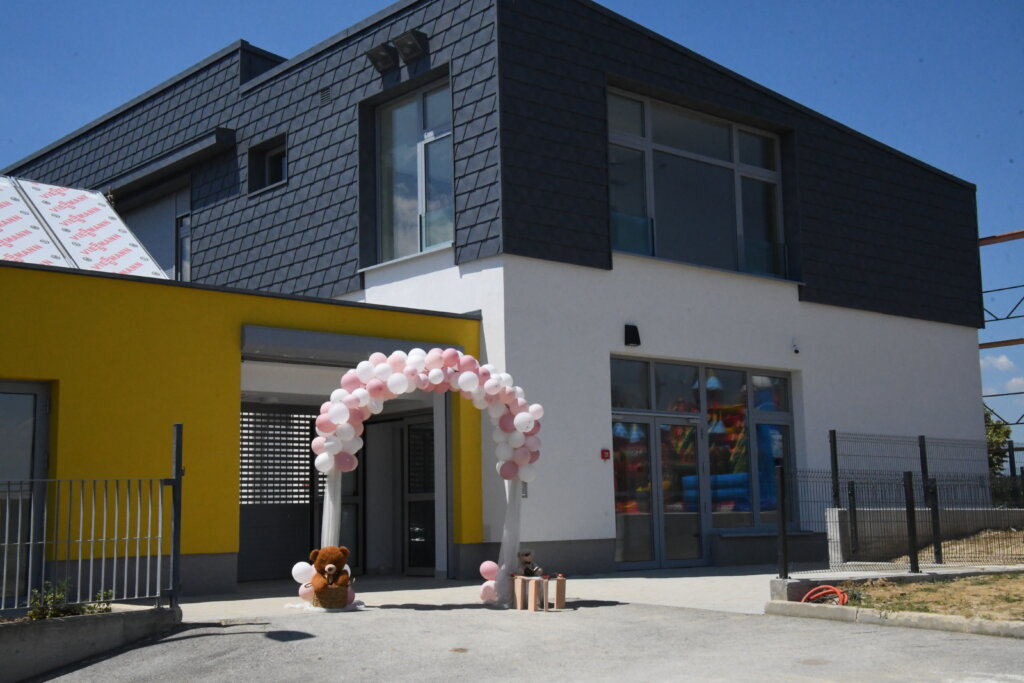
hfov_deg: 42.7
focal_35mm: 46
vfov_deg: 29.3
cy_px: 342
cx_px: 512
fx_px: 1309
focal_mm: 31
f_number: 22
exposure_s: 1/2000
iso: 4000
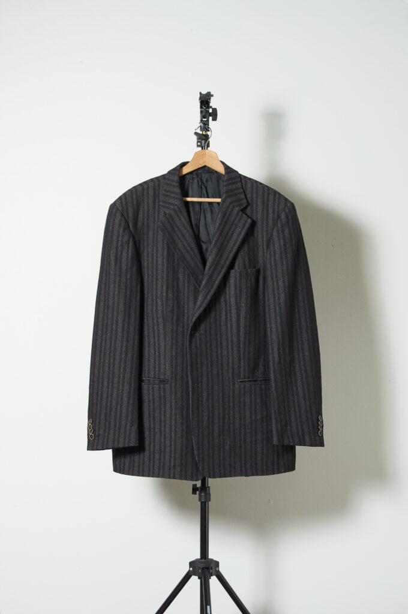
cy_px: 307
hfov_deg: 16.5
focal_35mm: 82
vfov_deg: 24.6
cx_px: 204
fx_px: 1406
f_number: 9
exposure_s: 1/100
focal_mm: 55
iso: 200
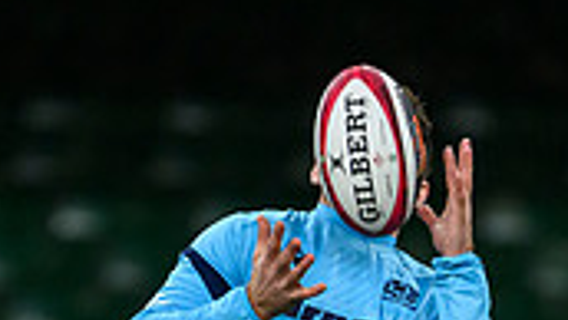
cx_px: 429
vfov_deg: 0.5
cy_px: 703
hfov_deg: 0.9
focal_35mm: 2305
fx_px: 34737
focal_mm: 560
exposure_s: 1/2000
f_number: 4
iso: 5000
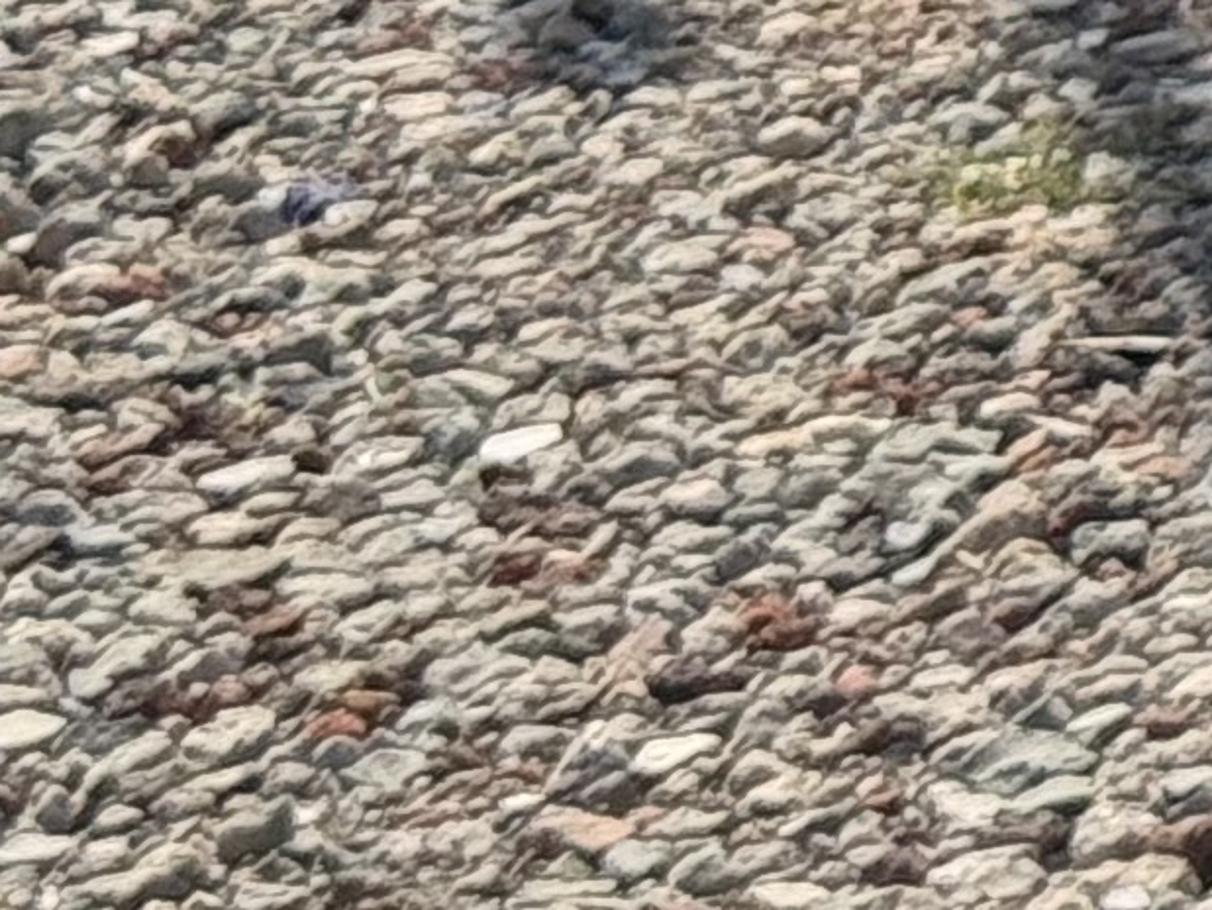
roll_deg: +1.7
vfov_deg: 4.6
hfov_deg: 5.8
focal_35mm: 313
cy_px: -1789
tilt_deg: -6.7
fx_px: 10963
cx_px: 3836
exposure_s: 1/6410
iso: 64
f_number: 1.78
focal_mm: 6.76
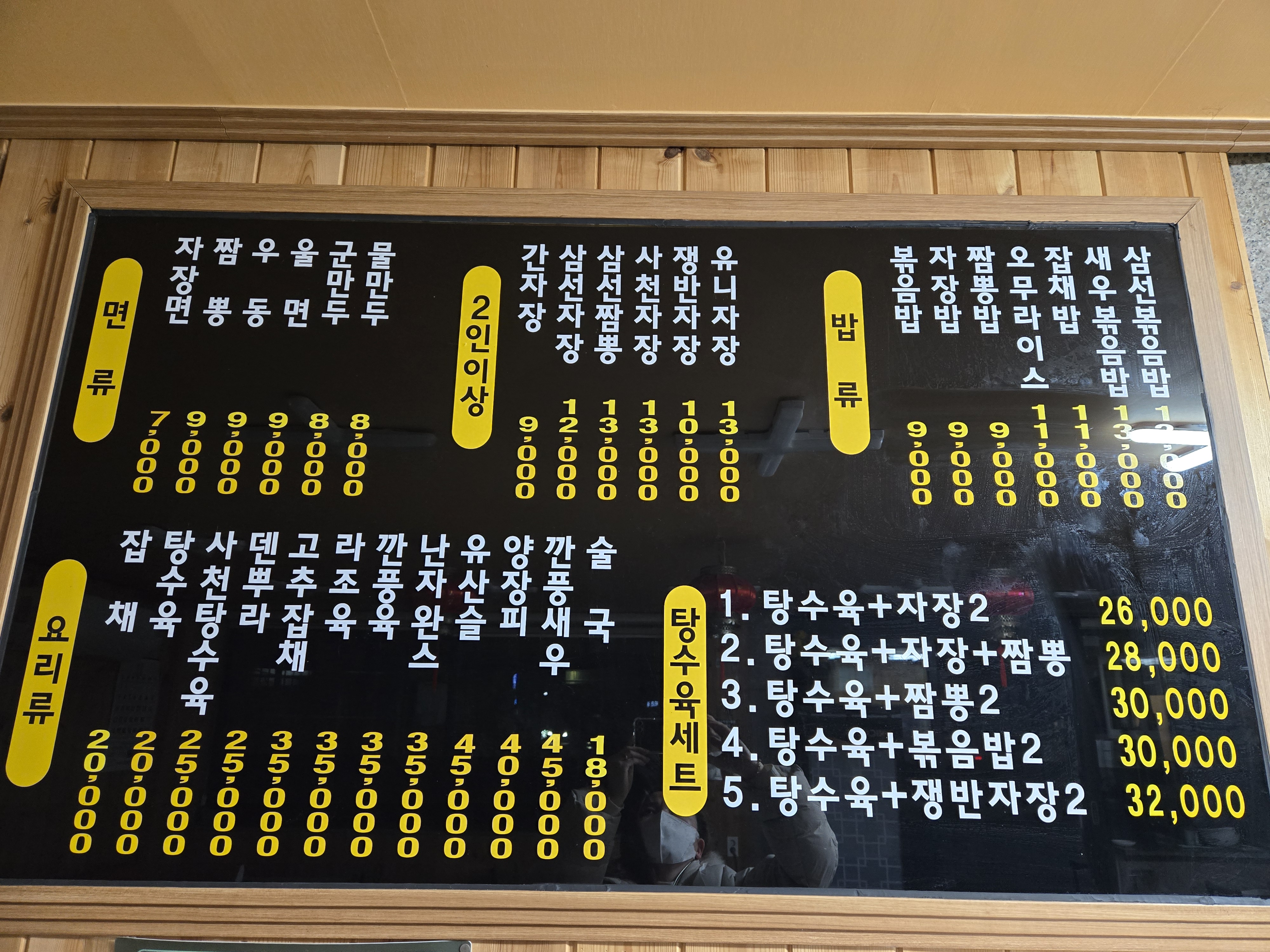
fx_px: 844
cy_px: 476
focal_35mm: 23
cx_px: 635
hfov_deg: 73.9
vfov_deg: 58.9
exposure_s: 1/60
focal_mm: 5.4
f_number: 1.8
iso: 500
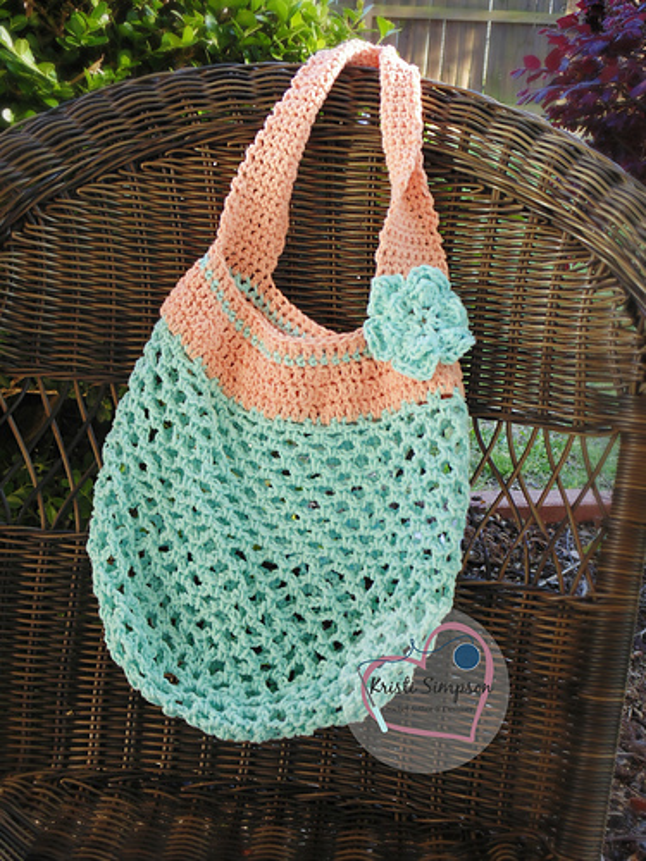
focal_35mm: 53
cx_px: 323
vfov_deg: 36.2
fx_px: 1319
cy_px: 430
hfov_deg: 27.5
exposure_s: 1/40
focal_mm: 9.5
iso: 80
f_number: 3.9
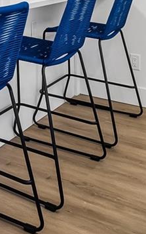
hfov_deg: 18.8
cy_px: -50
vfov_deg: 27.9
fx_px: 408
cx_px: -46
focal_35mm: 64
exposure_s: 2.5
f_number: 9
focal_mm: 14
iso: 250
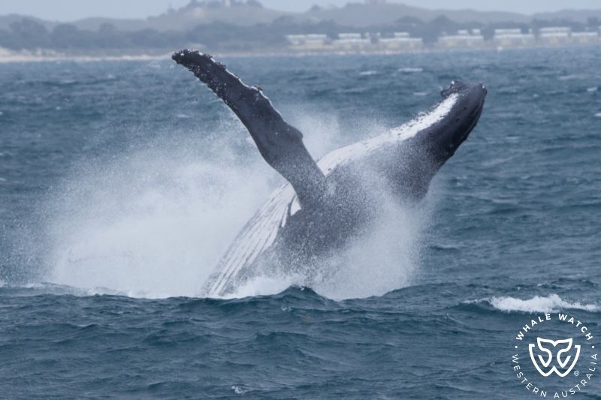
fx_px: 6092
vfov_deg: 3.8
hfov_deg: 5.6
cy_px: 200
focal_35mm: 365
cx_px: 300
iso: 1600
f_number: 8
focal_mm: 365
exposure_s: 1/3200
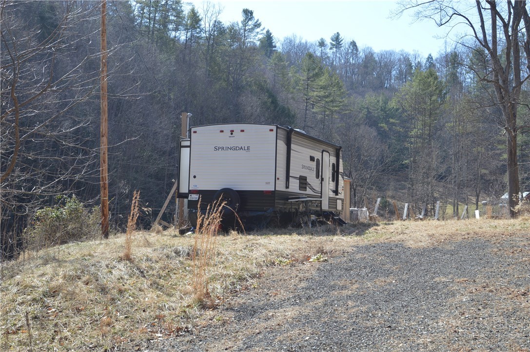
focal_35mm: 46
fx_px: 684
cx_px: 265
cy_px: 176
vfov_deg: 28.9
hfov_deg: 42.4
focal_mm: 31
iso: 100
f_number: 6.3
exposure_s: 1/160
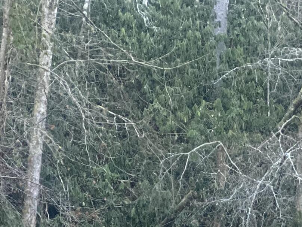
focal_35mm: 193
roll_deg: +0.7
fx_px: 1684
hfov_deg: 10.2
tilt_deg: +2.4
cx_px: 303
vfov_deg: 7.5
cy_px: 388
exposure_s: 1/122
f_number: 2
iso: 250
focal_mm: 6
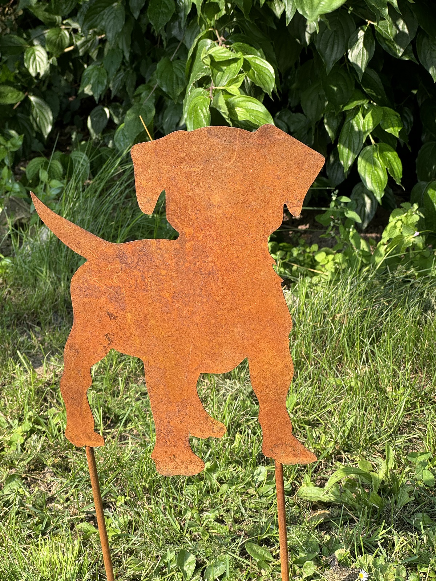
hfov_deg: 19.1
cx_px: 218
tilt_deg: -21.1
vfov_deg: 25.3
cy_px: 290
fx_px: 1293
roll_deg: +1.0
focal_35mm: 77
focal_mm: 9
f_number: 2.8
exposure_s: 1/206
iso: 25
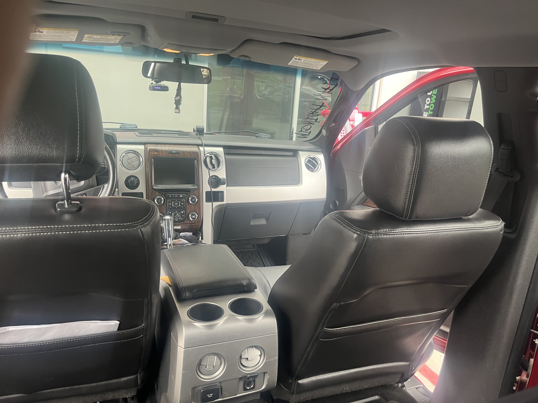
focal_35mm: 26
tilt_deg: -14.9
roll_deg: -3.8
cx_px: 269
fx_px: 404
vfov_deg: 53.1
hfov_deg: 67.3
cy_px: 202
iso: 125
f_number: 1.6
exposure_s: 1/96
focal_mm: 5.1
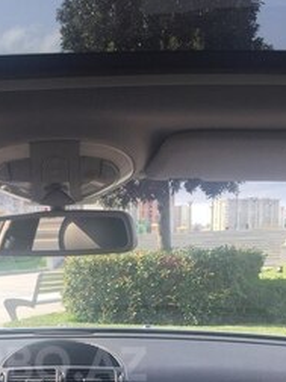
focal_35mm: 57
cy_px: 364
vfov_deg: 31.7
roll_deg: +2.8
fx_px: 628
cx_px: 30
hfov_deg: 24.9
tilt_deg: -7.7
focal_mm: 4.15
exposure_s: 1/380
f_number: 2.2
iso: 32
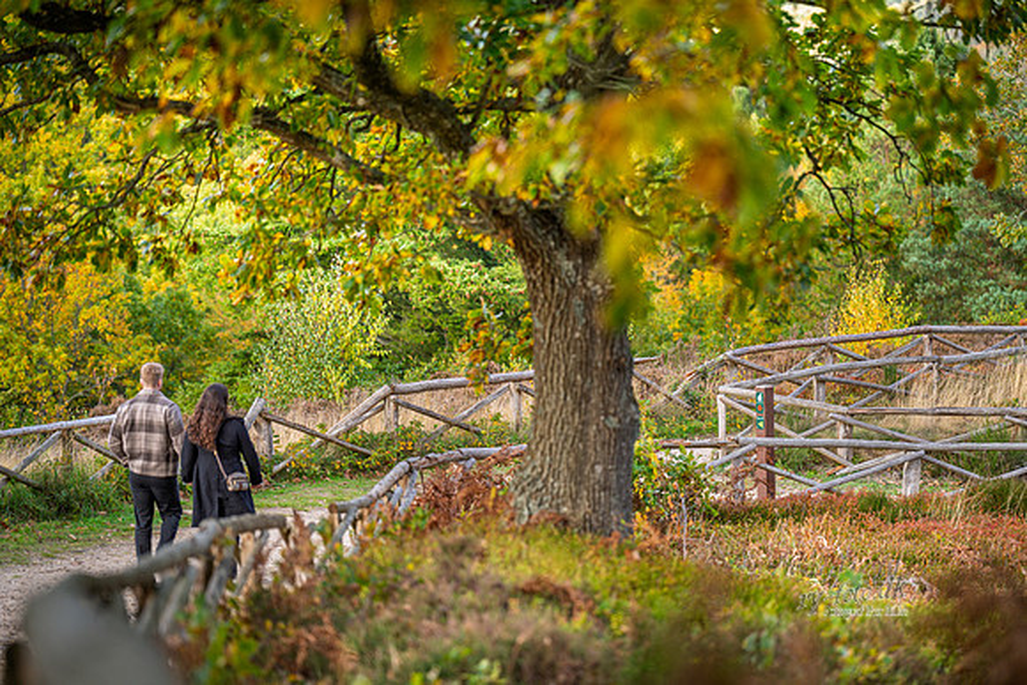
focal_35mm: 144
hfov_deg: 14.2
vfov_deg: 9.5
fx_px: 4109
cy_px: 342
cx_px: 514
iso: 125
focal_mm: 144
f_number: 2.8
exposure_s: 1/640
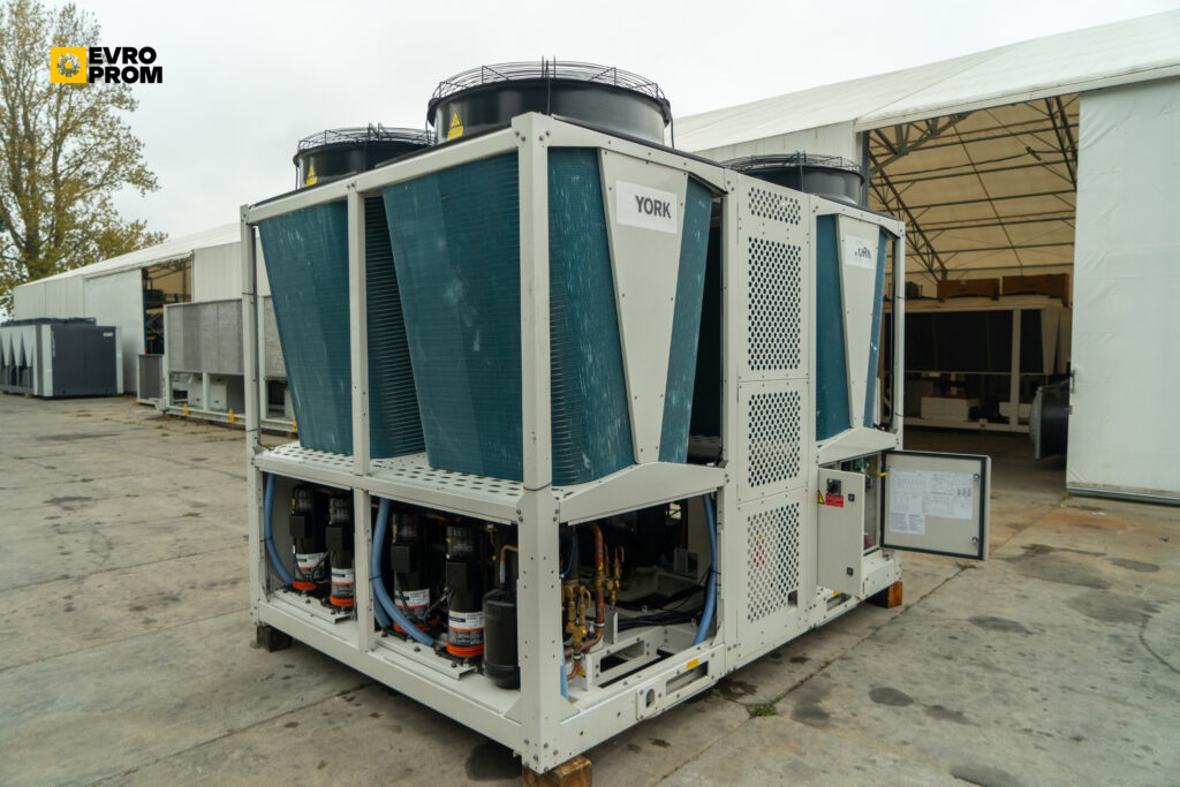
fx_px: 787
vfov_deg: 53.1
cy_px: 394
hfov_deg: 73.7
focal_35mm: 24
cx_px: 590
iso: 640
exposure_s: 1/100
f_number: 4
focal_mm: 24
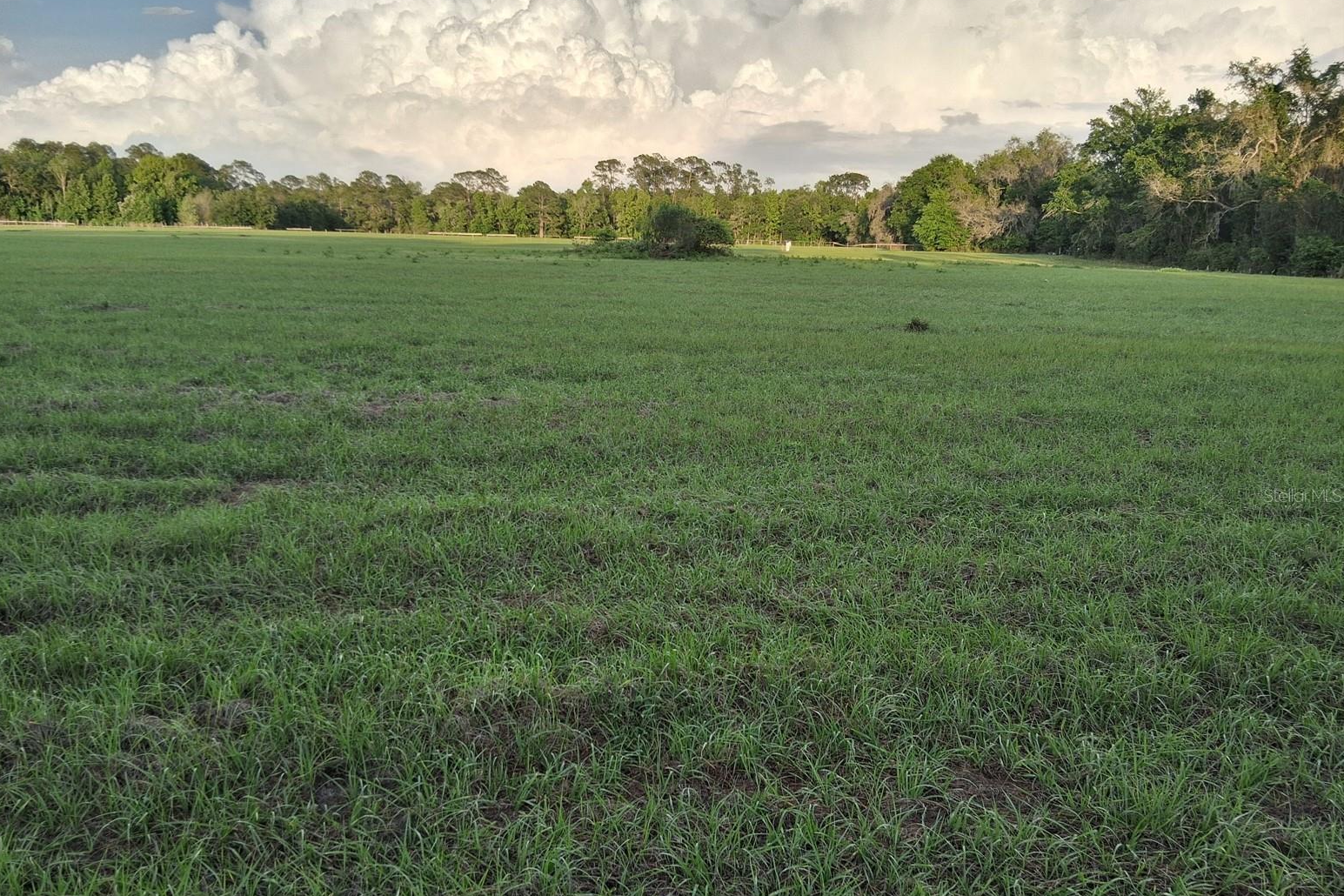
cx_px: 650
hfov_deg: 65.5
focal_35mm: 28
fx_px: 1045
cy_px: 495
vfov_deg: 46.3
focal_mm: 3.98
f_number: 1.8
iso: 25
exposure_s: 1/121
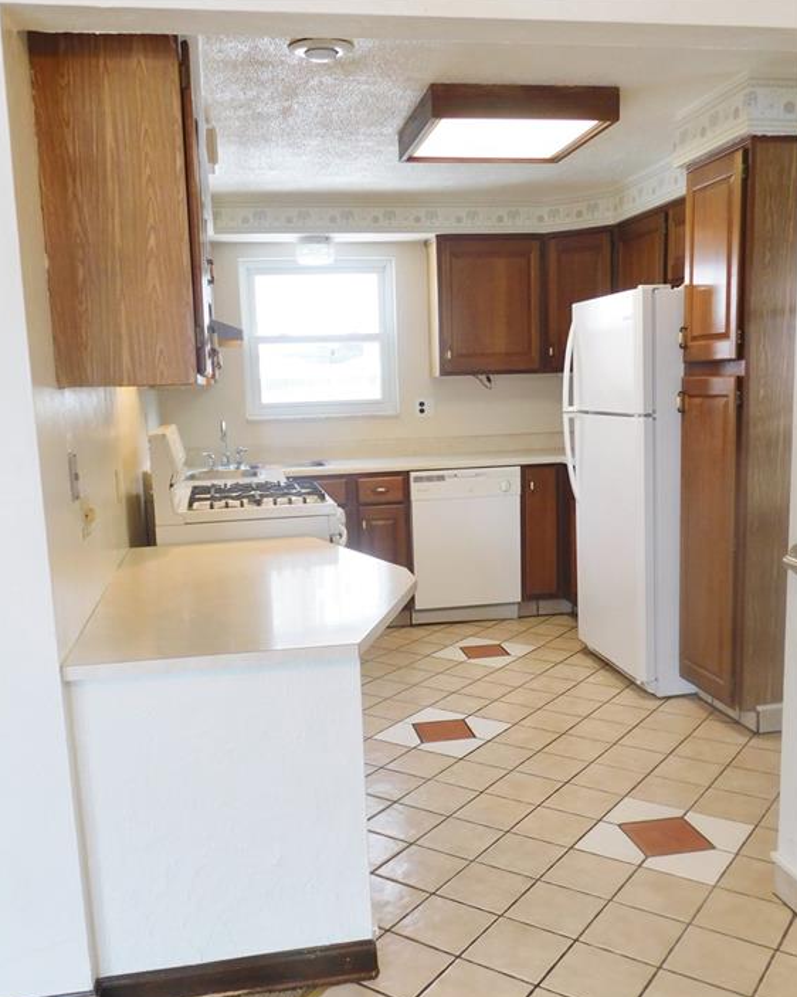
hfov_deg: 45.8
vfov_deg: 55.6
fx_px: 944
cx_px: 396
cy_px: 538
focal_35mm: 32
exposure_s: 1/30
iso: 125
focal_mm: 5.3
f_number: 3.2
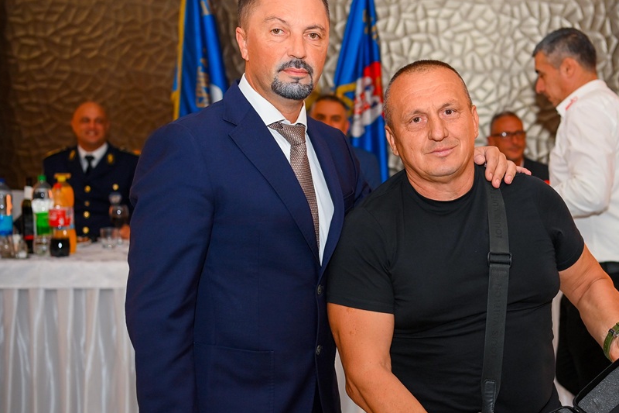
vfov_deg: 22.6
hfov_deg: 33.1
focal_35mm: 60
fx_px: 1031
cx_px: 411
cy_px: 222
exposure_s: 1/800
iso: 640
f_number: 2.8
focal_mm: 40
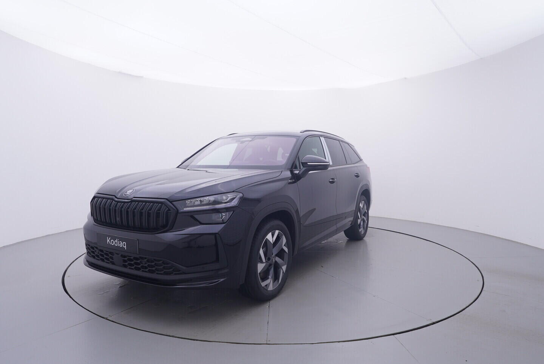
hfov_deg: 77.3
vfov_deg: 56.2
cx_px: 272
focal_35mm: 22
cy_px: 182
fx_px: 340
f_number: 5
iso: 200
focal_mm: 15
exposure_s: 1/80
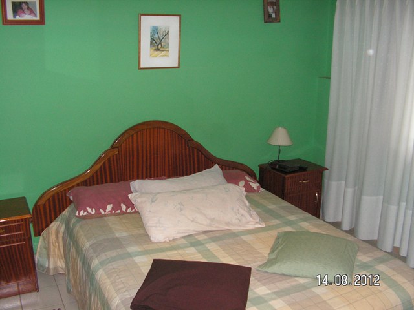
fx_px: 431
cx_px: 207
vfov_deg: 39.7
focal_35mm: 36
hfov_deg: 51.4
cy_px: 155
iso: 160
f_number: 3.2
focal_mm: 6
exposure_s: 1/40
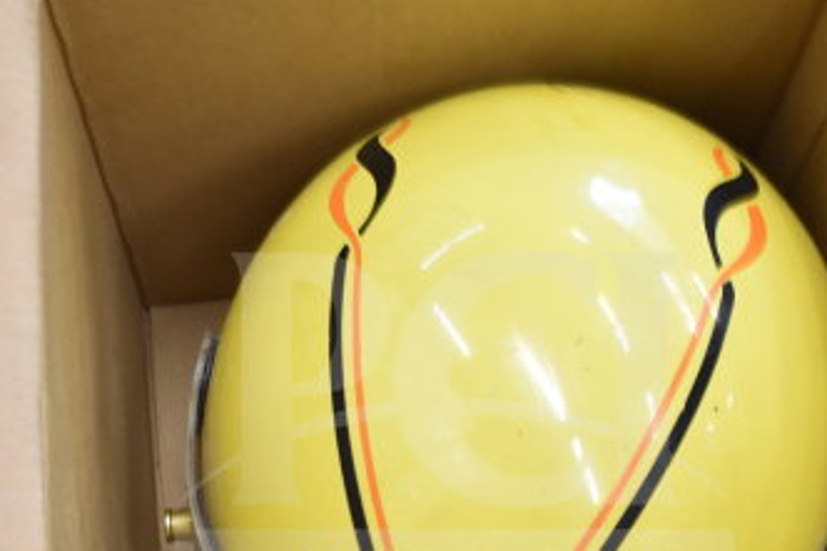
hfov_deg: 29.3
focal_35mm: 69
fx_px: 1582
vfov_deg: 19.5
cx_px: 453
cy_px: 450
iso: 1250
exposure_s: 1/40
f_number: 4
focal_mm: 25
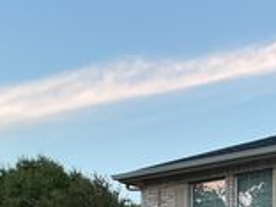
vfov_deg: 15.0
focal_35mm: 93
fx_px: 742
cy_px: 288
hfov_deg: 20.8
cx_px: 225
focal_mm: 3
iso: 64
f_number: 1.8
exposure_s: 1/120
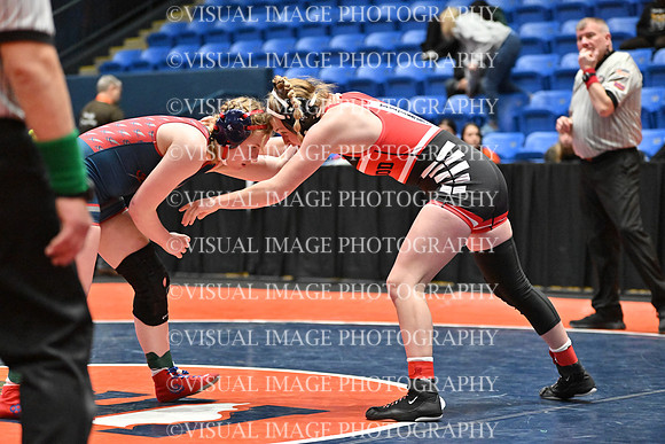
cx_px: 332
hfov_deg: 19.5
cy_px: 222
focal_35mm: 105
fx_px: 1940
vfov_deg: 13.0
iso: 6400
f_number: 2.8
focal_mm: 105
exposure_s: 1/1250
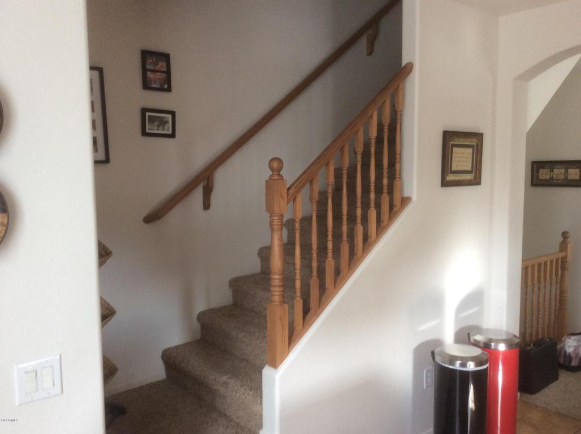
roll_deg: +0.4
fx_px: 536
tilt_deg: -6.3
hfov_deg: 56.9
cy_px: 217
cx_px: 290
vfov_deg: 44.1
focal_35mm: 32
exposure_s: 1/24
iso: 64
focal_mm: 3.3
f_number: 2.4
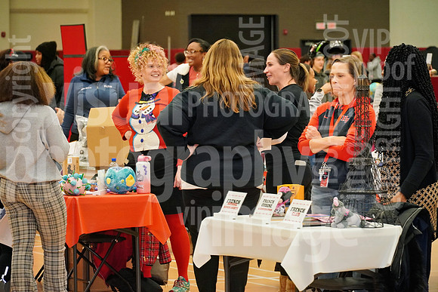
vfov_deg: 7.2
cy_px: 146
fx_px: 2336
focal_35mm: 192
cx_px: 219
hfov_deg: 10.7
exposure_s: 1/80
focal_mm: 128
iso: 2500
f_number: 6.3
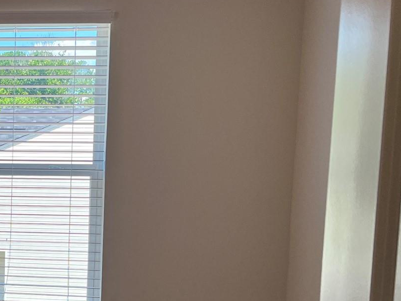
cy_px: 241
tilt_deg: -4.6
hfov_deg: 26.5
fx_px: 764
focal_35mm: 66
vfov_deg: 22.0
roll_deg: -0.3
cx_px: -67
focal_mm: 5.1
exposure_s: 1/279
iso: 40
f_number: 1.6
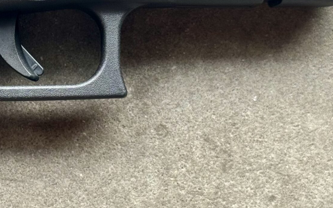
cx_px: 17
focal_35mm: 118
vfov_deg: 11.1
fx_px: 1071
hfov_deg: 17.4
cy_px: 83
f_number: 1.78
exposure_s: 1/255
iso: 64
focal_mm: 6.76
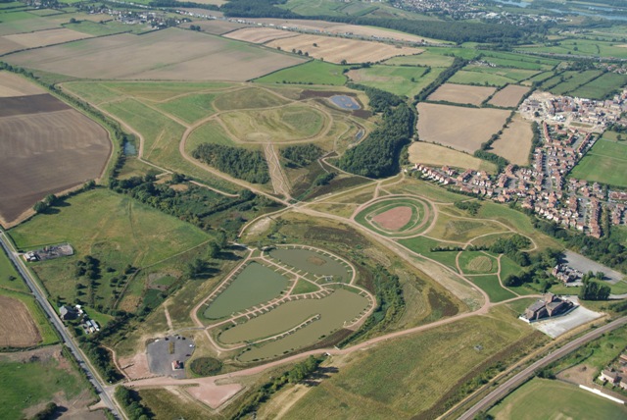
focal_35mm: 36
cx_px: 314
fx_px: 628
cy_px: 210
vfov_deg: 36.9
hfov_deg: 53.1
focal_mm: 24
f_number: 4
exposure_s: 1/1000
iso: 200
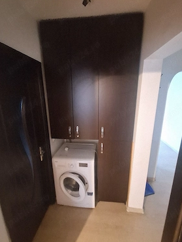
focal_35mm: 14
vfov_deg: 102.0
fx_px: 98
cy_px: 116
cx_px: 92
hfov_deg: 85.8
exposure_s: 1/17
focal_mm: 1.74
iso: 800
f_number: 2.2
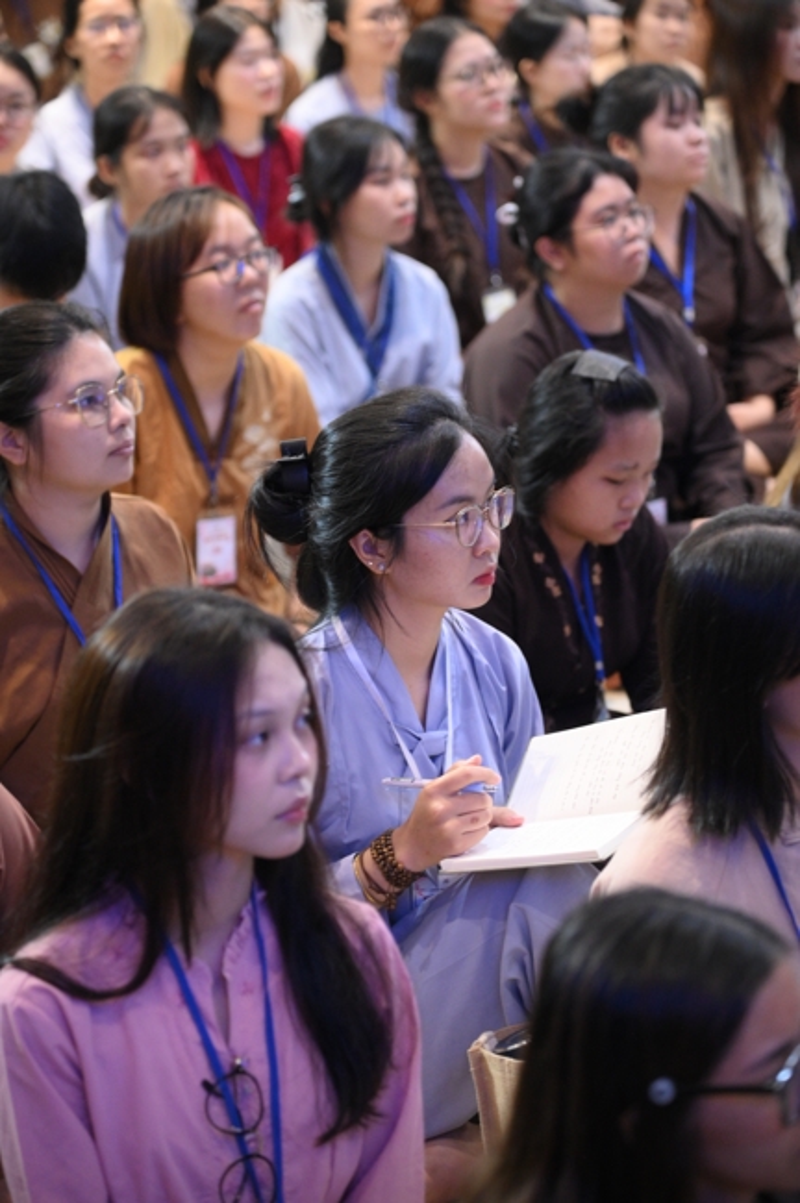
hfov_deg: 11.4
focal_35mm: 120
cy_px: 602
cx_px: 400
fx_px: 4008
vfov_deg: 17.1
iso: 5000
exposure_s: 1/100
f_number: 4
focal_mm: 120
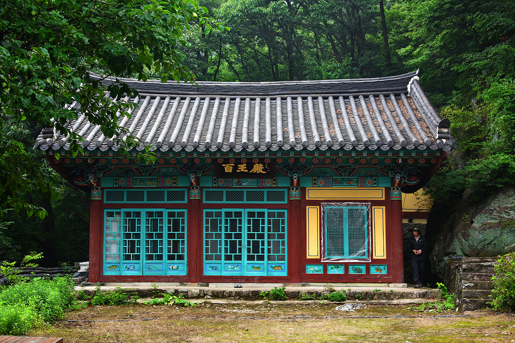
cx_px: 258
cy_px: 172
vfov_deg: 24.2
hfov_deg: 35.6
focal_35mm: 56
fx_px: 801
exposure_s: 1/250
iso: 1250
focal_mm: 56
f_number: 9
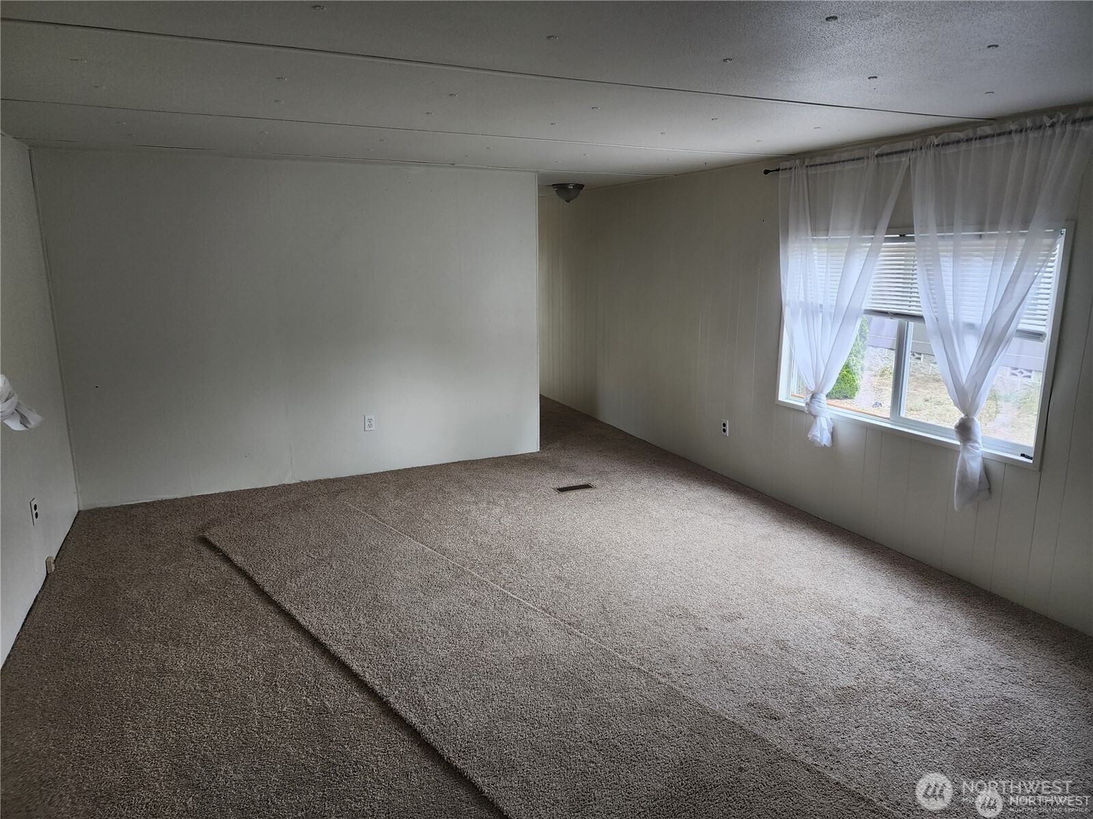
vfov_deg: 58.9
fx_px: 726
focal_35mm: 23
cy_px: 410
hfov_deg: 73.9
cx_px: 546
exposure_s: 1/180
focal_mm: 6.4
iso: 100
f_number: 1.8
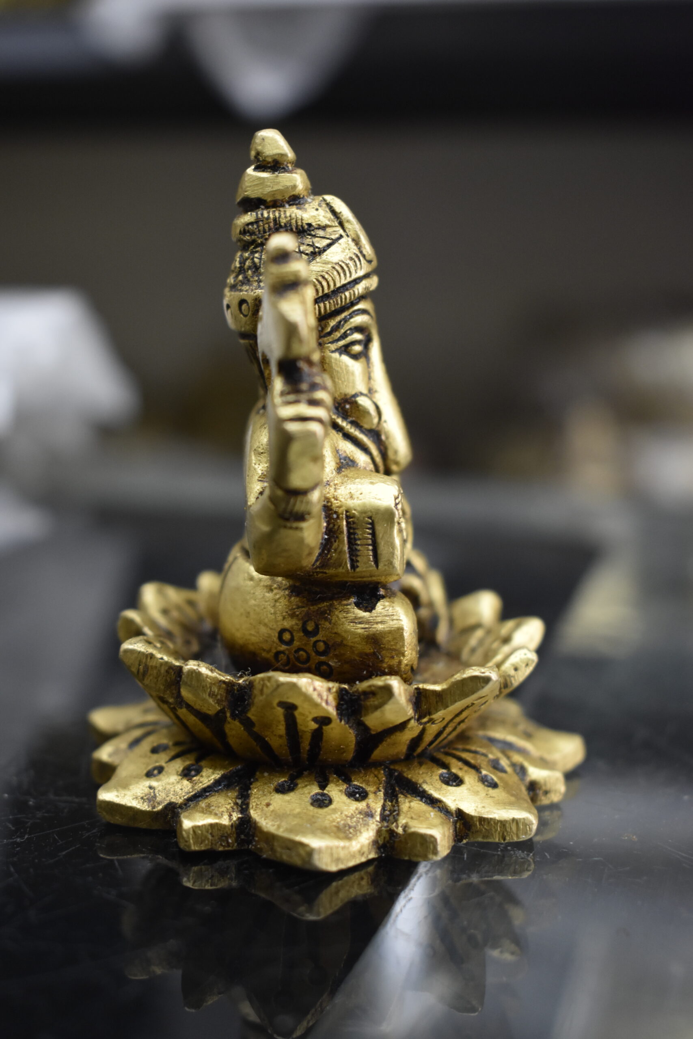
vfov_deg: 42.3
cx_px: 346
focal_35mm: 46
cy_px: 520
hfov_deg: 28.9
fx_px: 1342
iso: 1250
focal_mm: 31
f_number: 4.2
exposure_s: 1/60
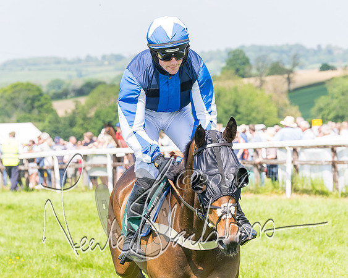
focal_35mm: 190
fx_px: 1955
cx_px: 161
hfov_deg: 10.2
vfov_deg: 8.1
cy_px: 119
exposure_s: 1/800
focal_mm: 98
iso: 200
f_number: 5
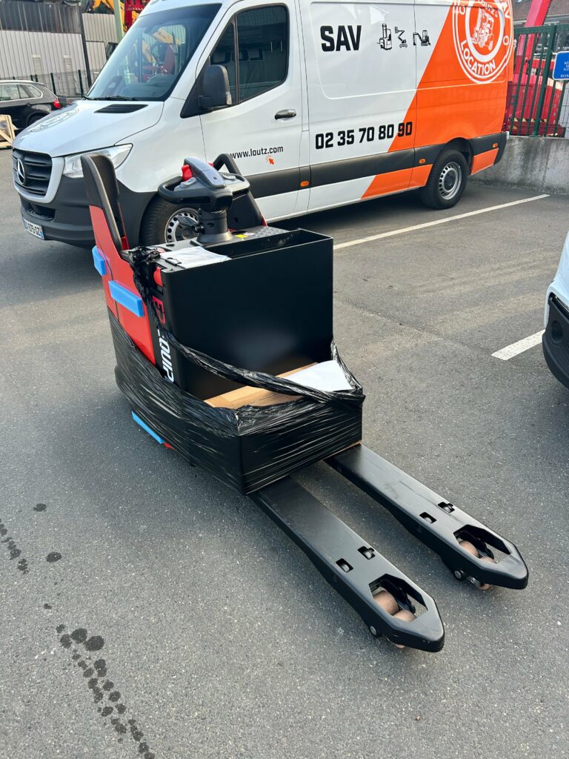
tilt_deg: -22.4
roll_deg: +0.3
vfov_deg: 67.3
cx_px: 284
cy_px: 380
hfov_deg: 53.1
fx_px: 570
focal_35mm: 26
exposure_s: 1/502
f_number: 1.5
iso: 50
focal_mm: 5.7
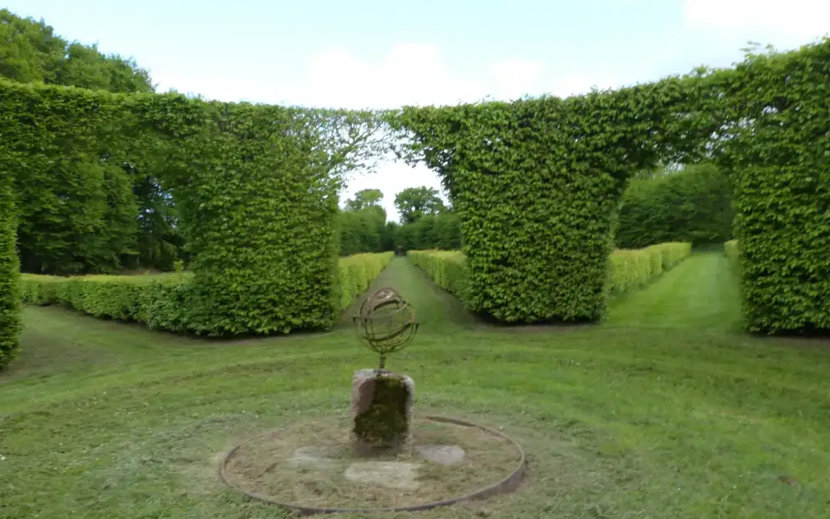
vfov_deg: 45.9
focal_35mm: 27
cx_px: 413
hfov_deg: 68.4
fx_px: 611
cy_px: 289
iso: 100
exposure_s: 1/160
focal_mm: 4.5
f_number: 4
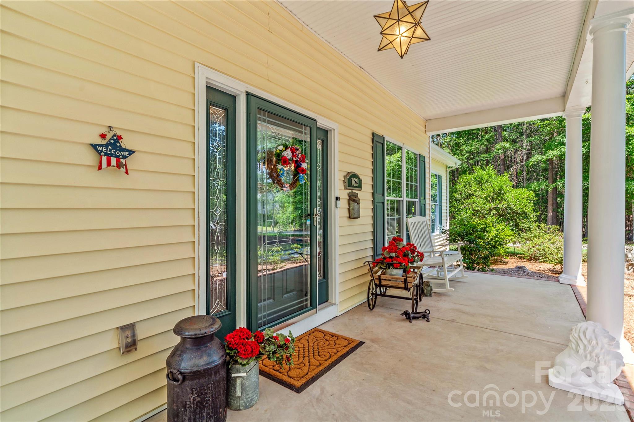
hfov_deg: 96.7
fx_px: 282
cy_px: 211
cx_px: 317
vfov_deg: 73.7
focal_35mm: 16
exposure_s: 1/20
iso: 100
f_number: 8
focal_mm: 16
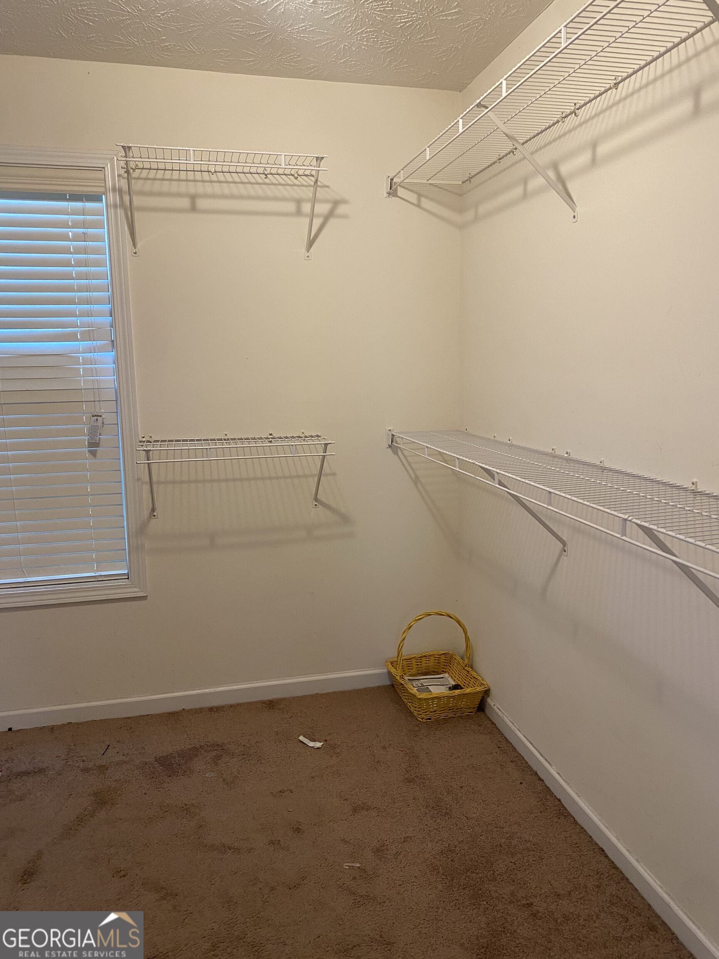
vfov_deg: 67.3
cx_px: 360
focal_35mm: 26
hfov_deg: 53.1
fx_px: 720
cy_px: 480
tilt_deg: -8.0
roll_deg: +1.2
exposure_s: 1/60
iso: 200
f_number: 1.8
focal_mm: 4.25
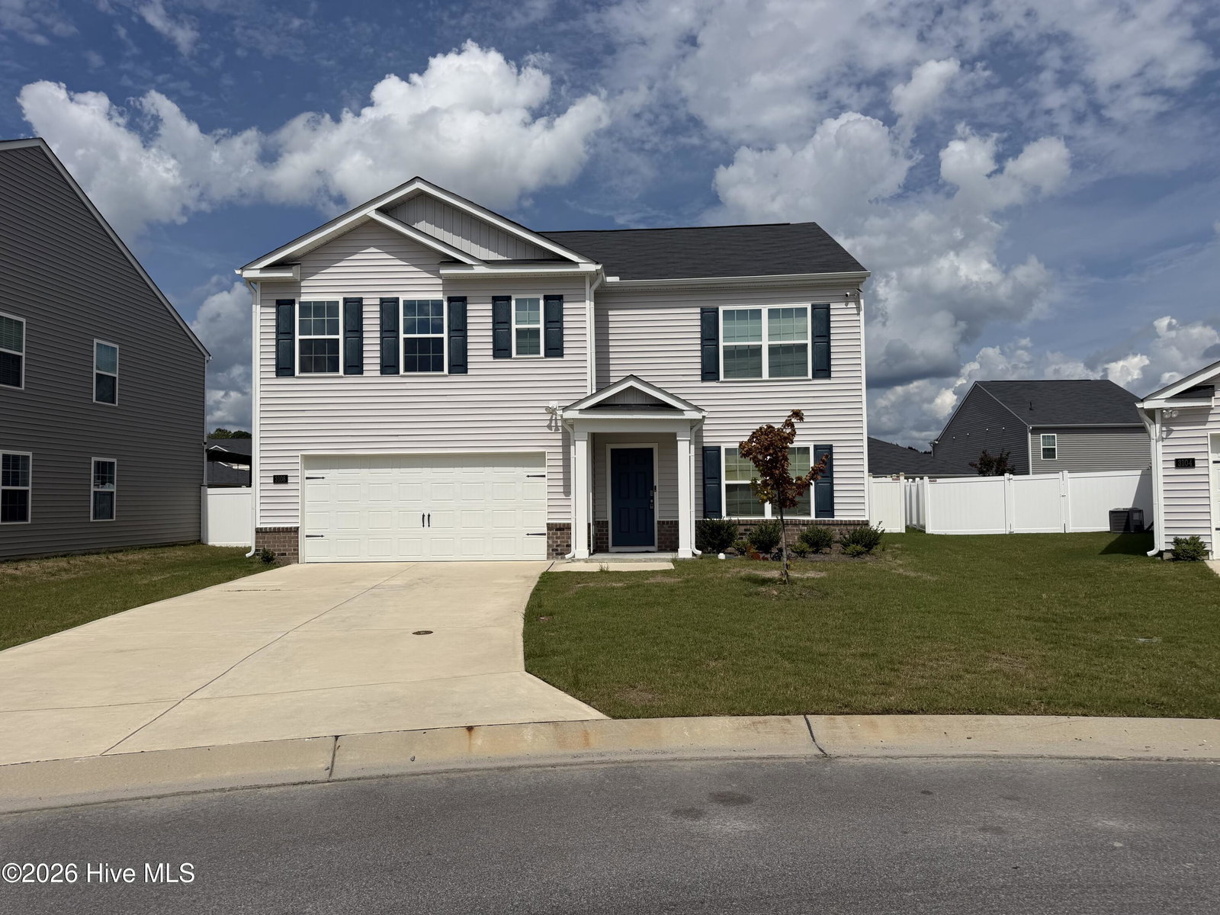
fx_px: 846
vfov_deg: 56.8
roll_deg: +0.9
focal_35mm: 24
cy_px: 458
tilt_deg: +2.3
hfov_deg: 71.6
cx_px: 610
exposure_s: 1/17544
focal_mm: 6.76
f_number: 1.78
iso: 80
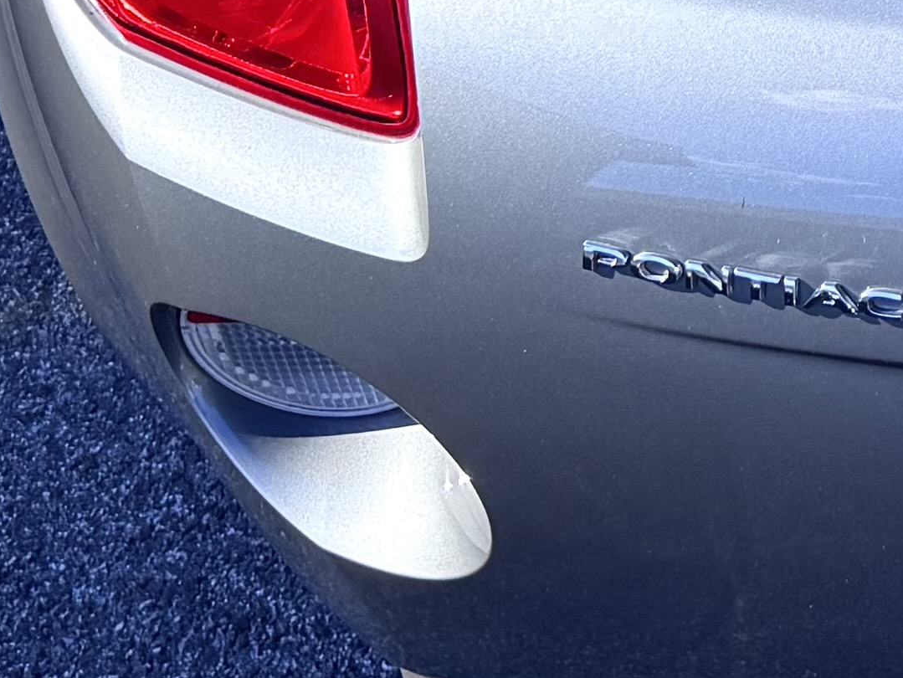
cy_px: -601
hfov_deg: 14.0
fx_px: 3314
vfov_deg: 10.8
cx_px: 1571
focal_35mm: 127
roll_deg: +3.0
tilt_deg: -35.6
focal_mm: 6.76
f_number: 1.78
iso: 80
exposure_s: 1/1767
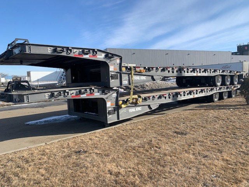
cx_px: 124
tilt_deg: -4.7
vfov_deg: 53.1
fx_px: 187
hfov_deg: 67.3
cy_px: 94
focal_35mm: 26
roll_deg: +2.0
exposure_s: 1/2075
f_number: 1.8
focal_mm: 4.25
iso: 25
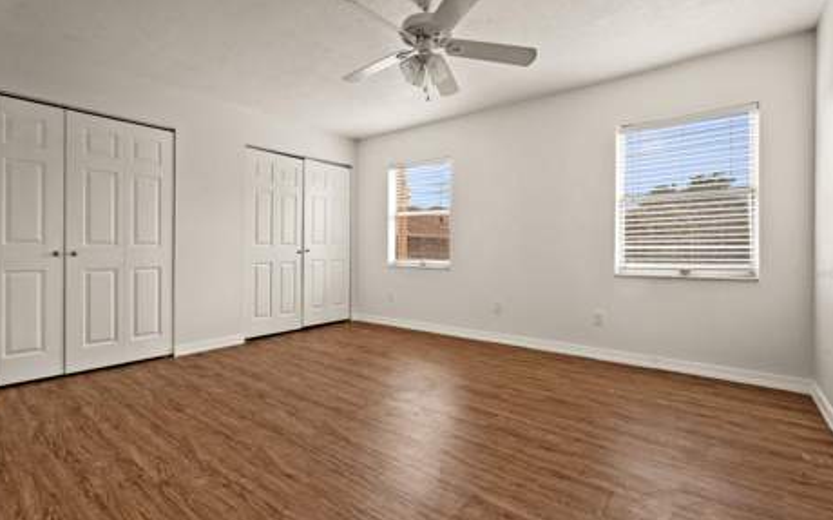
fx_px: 386
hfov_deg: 94.4
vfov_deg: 67.9
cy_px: 273
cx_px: 411
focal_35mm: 17
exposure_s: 1/8
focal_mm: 16
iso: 800
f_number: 9
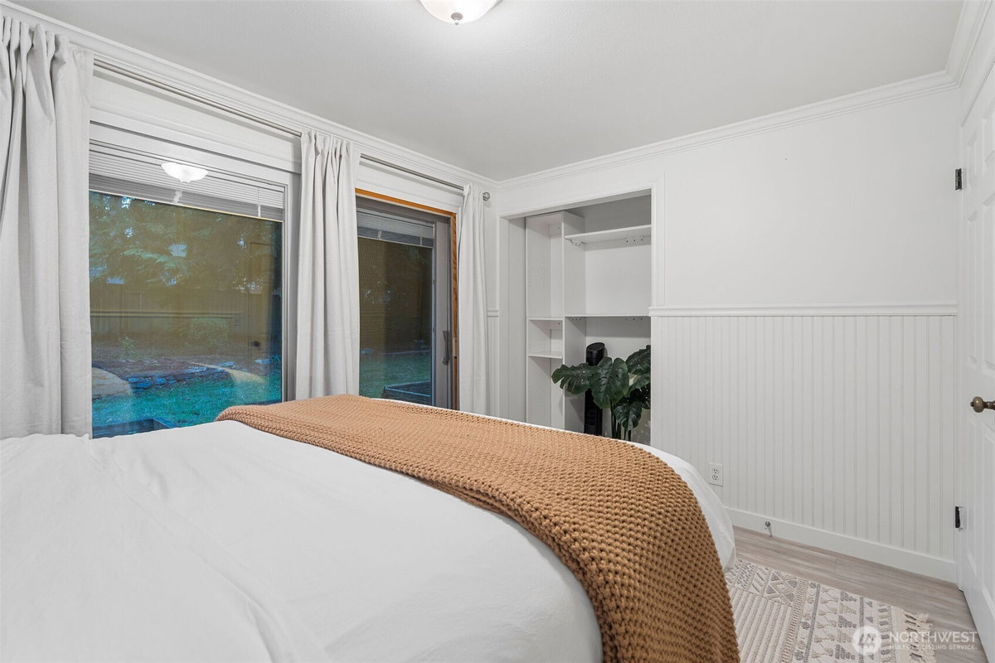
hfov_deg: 96.7
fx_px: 442
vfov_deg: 73.7
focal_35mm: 16
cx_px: 498
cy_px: 332
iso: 320
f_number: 7.1
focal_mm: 16
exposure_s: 1/1.67
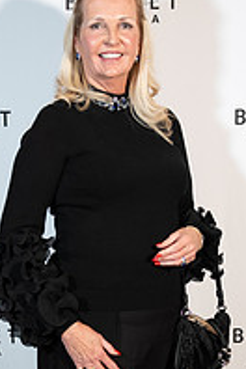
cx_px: 102
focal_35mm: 108
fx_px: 1107
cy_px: 339
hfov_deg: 12.7
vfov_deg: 18.6
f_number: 2.8
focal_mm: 47.6
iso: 1600
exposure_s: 1/200
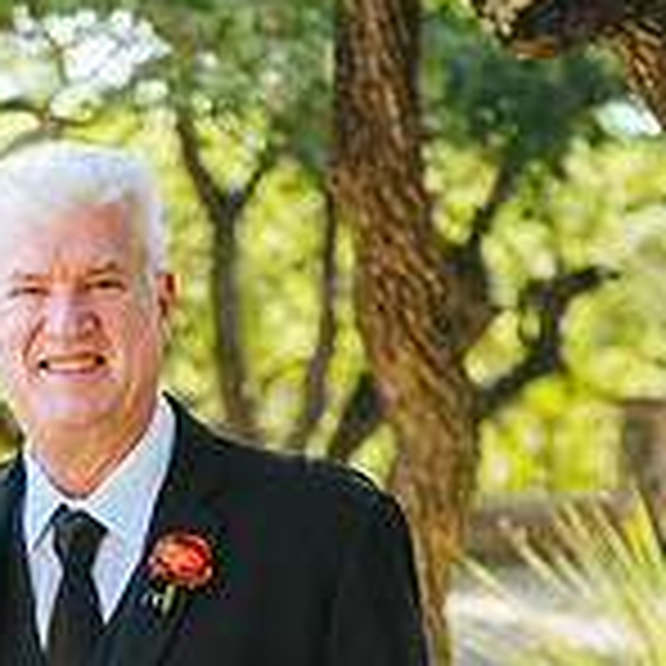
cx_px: 2
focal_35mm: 181
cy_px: 783
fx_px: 3940
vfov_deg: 9.5
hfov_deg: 9.6
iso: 320
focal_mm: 70
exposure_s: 1/400
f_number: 3.5
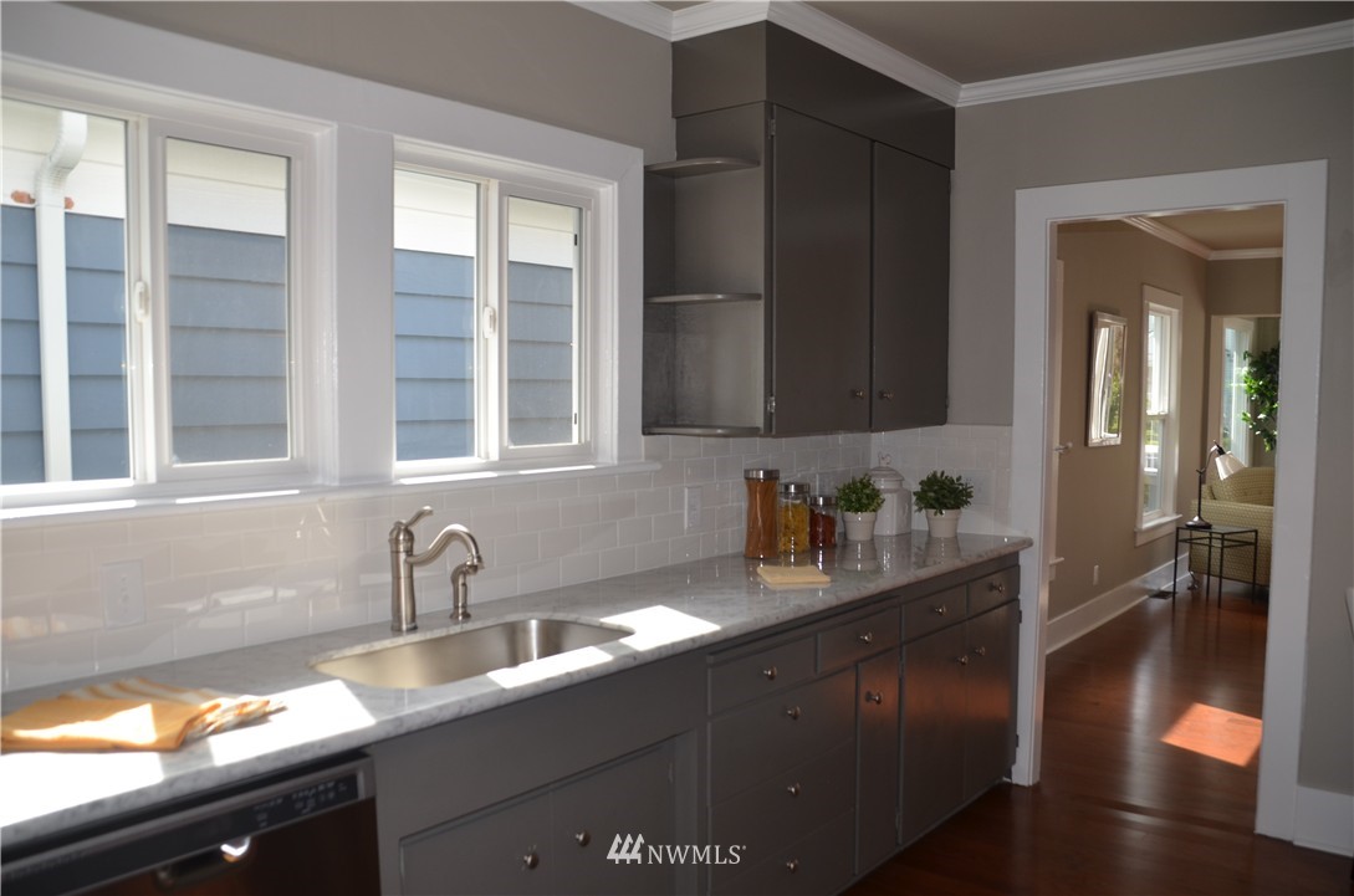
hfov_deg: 62.0
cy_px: 448
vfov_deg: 43.4
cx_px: 677
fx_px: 1126
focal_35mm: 30
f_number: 3.5
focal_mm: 20
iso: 180
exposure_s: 1/200
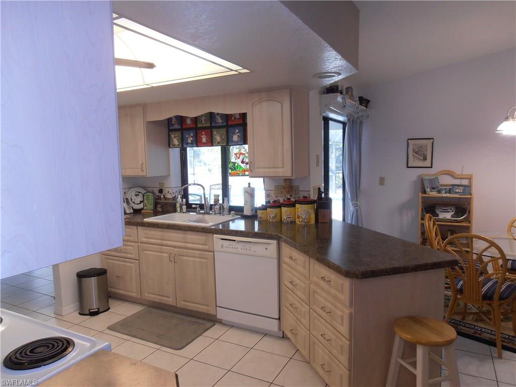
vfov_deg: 56.8
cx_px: 258
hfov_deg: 71.6
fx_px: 358
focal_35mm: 24
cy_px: 194
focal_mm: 4.2
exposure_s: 1/30
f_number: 3
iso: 125
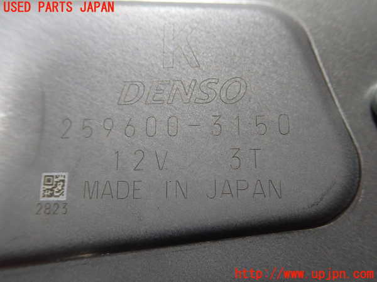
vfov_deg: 46.8
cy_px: 141
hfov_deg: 60.0
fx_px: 327
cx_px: 188
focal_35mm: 30
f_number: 2.3
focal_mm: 5.5
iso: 320
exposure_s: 1/125
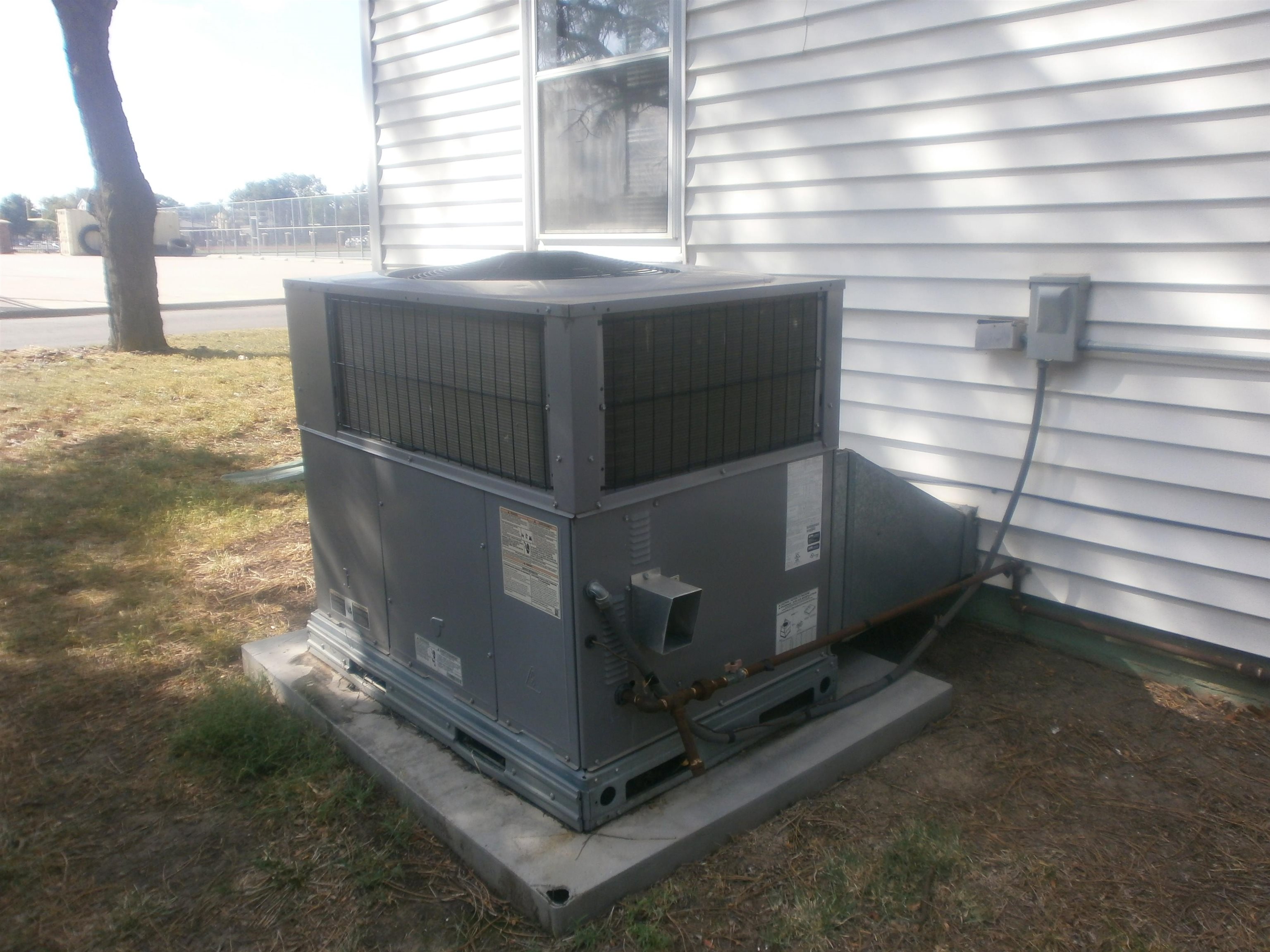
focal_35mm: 27
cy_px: 476
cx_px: 635
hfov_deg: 65.3
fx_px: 991
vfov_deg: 51.4
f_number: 2.9
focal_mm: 4.8
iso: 100
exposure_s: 1/500
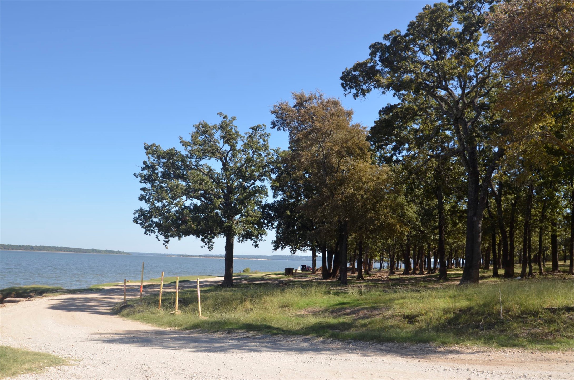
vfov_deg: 41.5
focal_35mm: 32
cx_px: 287
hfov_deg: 59.6
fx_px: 501
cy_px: 190
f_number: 6.3
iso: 100
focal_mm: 21
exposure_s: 1/250
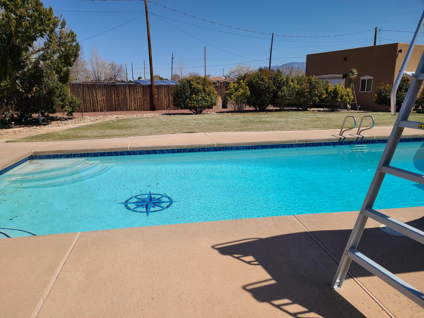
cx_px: 212
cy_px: 159
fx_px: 318
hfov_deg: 67.3
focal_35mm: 26
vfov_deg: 53.1
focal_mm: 5.4
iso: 40
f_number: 1.8
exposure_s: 1/4244
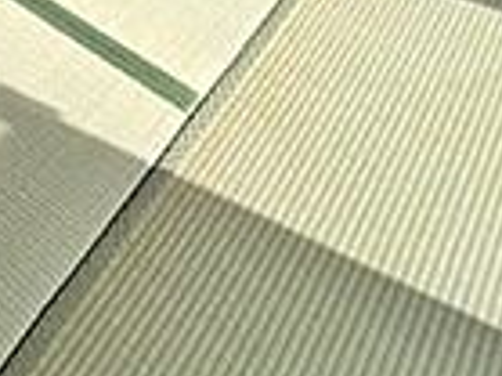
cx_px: -181
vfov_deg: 17.7
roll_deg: +0.7
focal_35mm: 56
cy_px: -390
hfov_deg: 27.5
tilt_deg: -16.3
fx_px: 811
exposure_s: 1/308
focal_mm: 1.57
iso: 32
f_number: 1.8
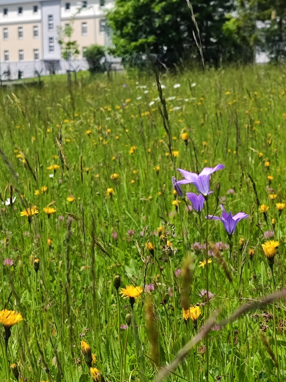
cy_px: 336
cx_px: 104
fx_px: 991
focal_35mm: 90
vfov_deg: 21.3
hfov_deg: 16.4
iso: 50
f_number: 1.8
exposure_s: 1/2683
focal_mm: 5.4
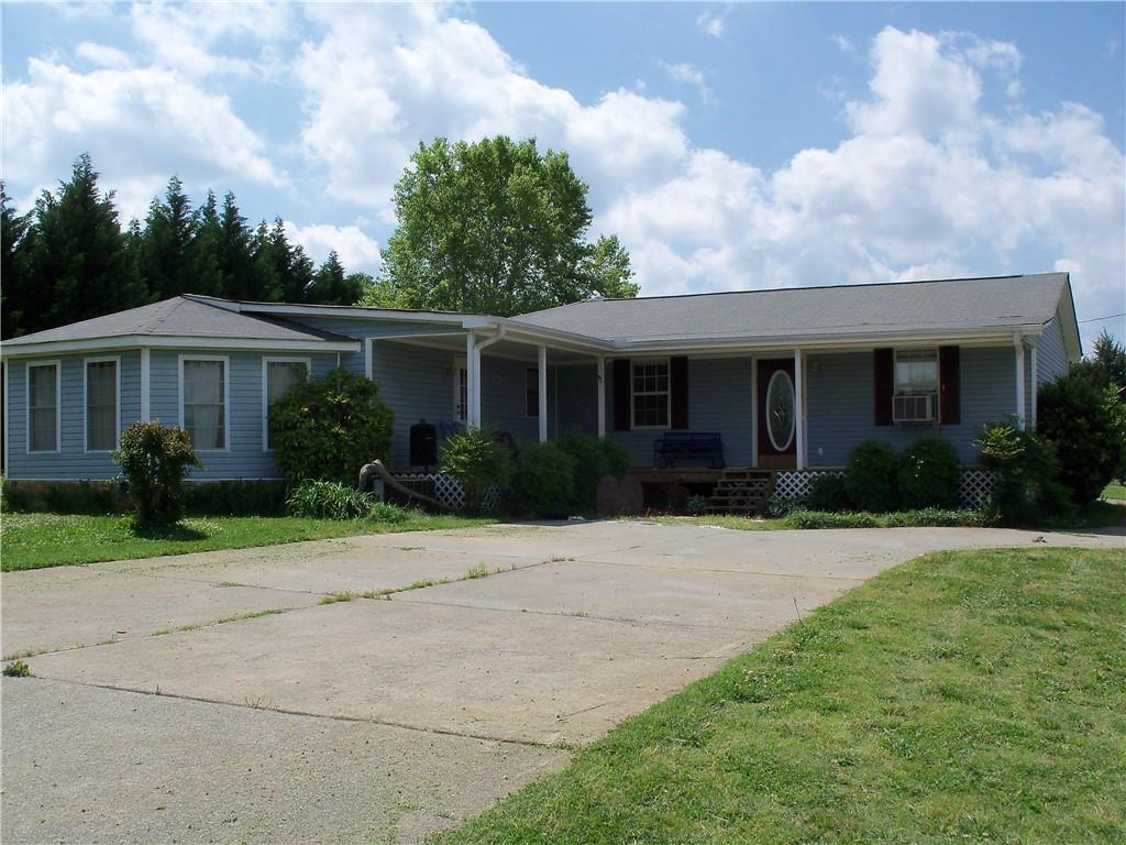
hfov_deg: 46.8
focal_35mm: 40
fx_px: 1301
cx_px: 563
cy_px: 422
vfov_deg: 36.0
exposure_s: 1/500
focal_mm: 7.2
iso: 80
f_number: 5.6
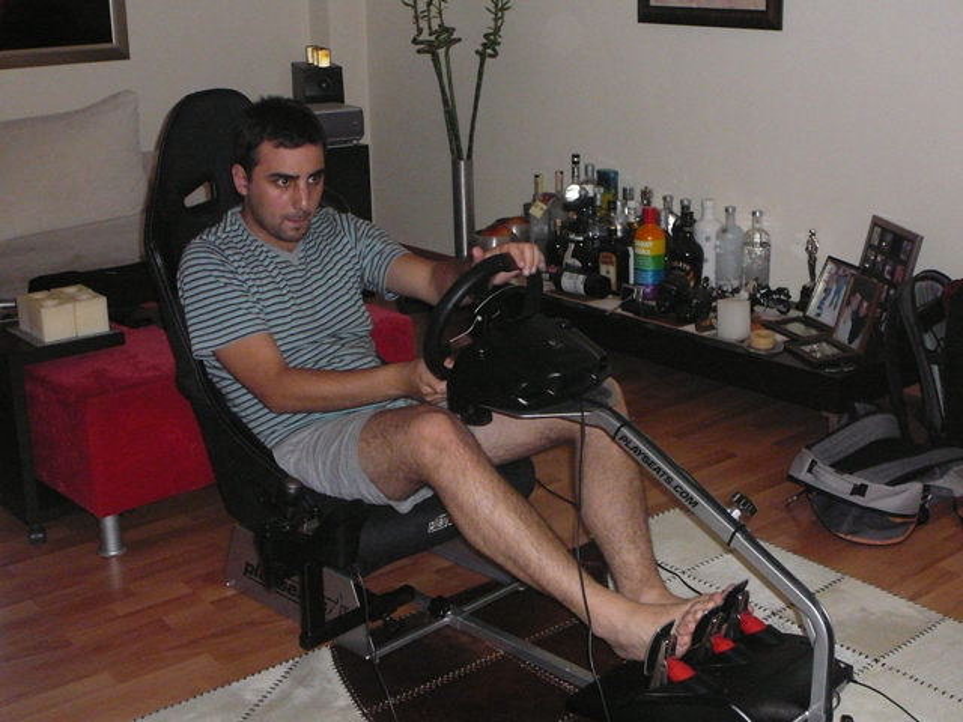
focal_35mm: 49
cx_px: 482
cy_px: 361
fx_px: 1363
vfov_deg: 29.7
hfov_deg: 38.9
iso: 400
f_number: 3.4
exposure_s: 1/30
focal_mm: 7.3
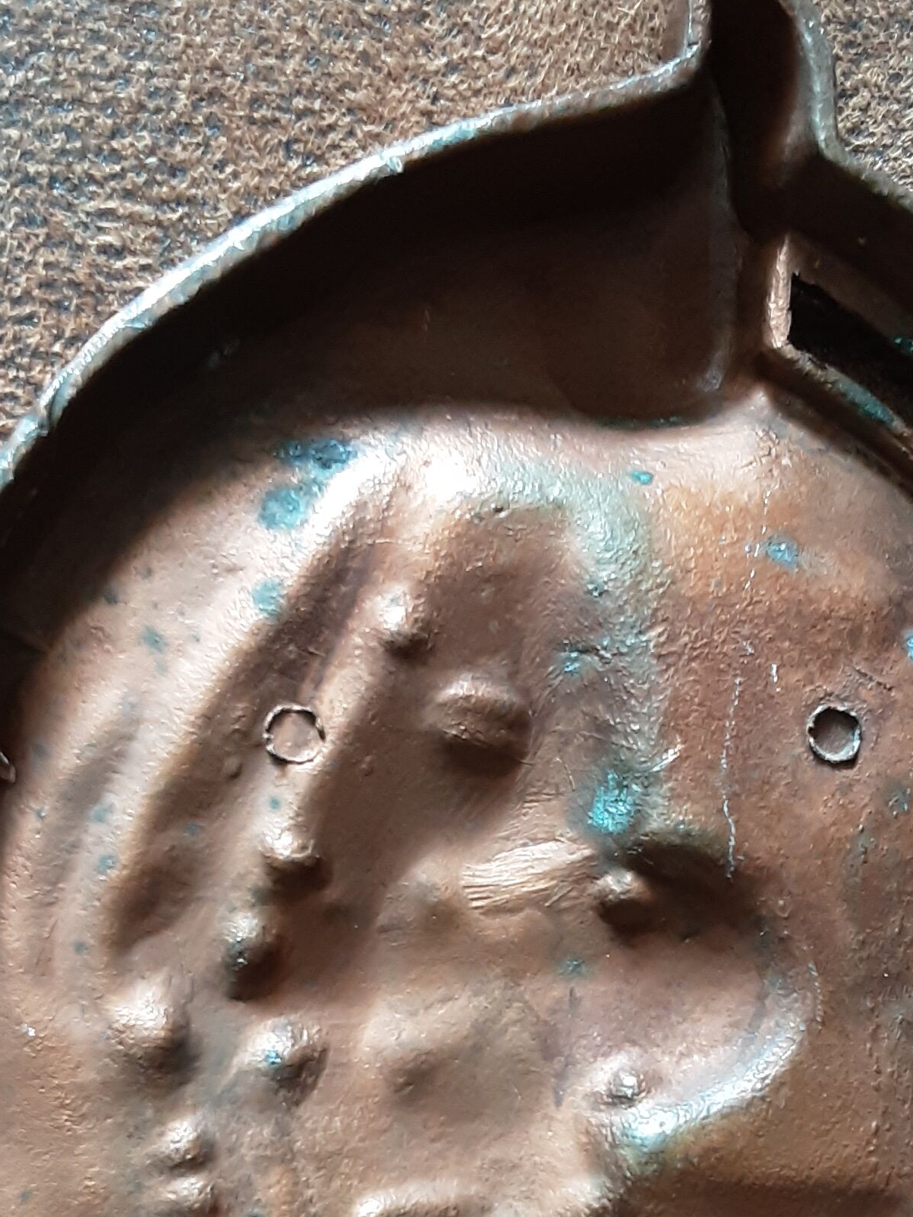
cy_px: 1116
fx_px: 2004
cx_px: 627
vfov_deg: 32.0
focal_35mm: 57
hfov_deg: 25.5
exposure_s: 1/33
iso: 160
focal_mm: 2.9
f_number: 1.9
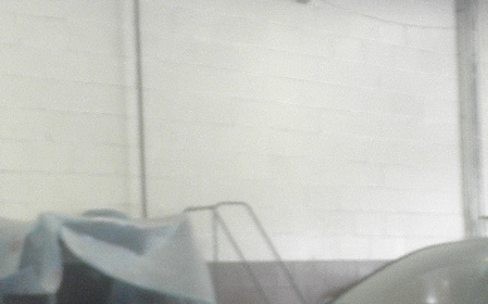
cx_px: 14
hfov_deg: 20.6
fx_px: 1303
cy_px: 349
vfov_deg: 13.0
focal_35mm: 98
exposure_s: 1/30
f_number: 3
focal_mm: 5
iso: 160
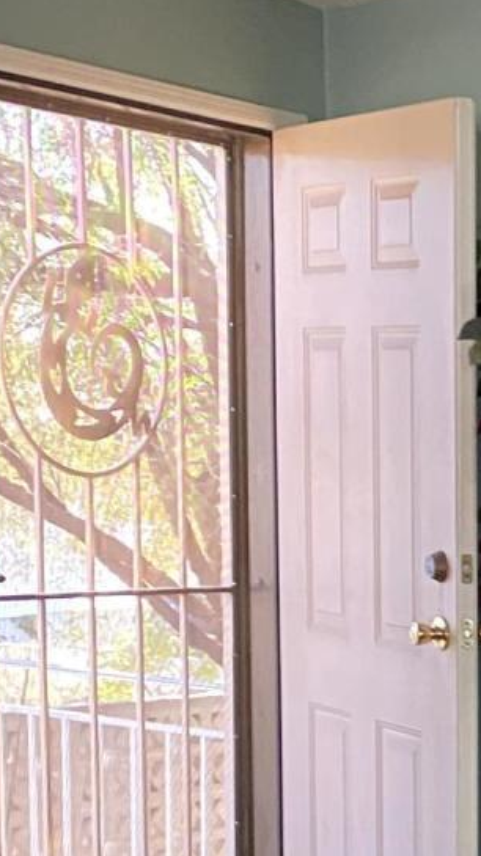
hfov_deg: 10.2
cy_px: 909
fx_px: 2361
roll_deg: -3.1
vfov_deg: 19.8
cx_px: 1135
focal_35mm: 104
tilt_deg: -8.2
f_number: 1.8
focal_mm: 4.25
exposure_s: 1/60
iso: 400
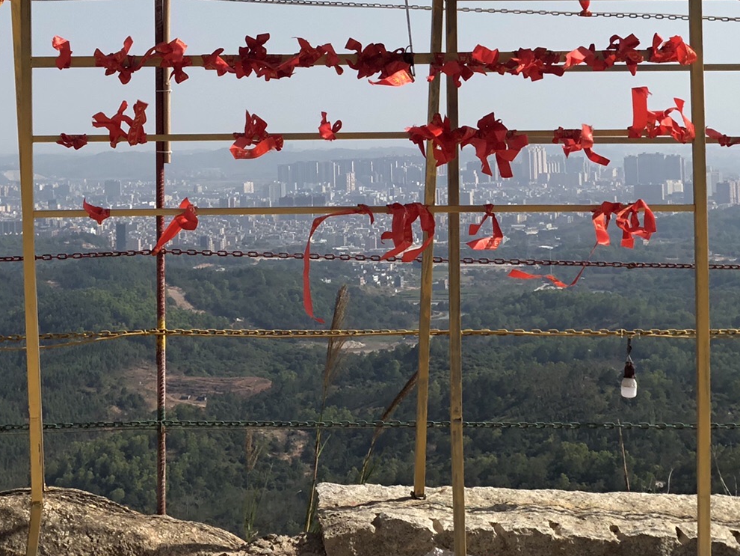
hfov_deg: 18.6
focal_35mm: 105
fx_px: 2245
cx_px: 164
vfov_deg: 13.9
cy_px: 33
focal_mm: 6
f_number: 2.4
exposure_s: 1/1548
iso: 16
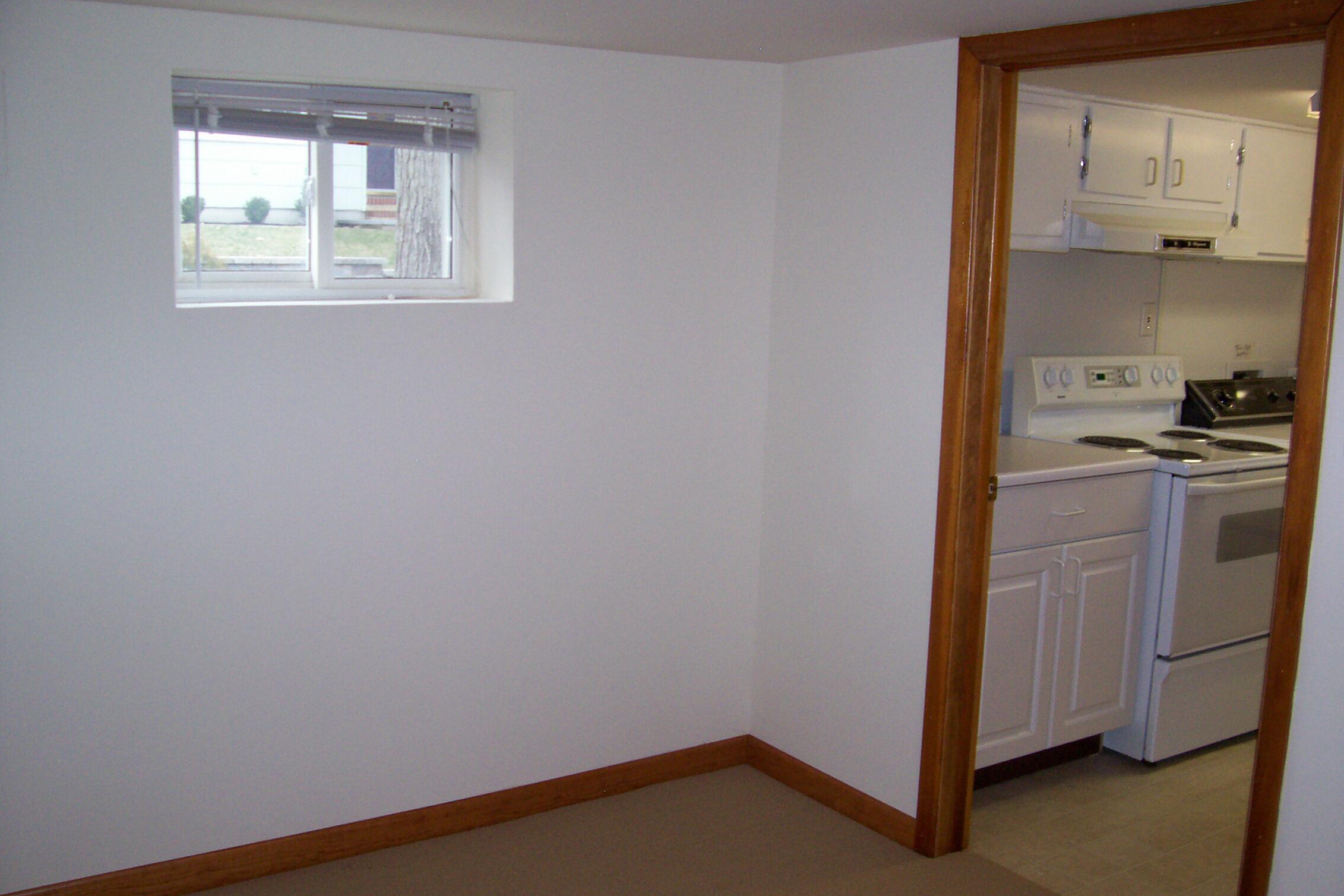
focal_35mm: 36
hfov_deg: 53.1
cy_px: 472
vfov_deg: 36.9
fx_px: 1344
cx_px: 684
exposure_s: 1/112
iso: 140
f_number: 2.7
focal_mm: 5.6
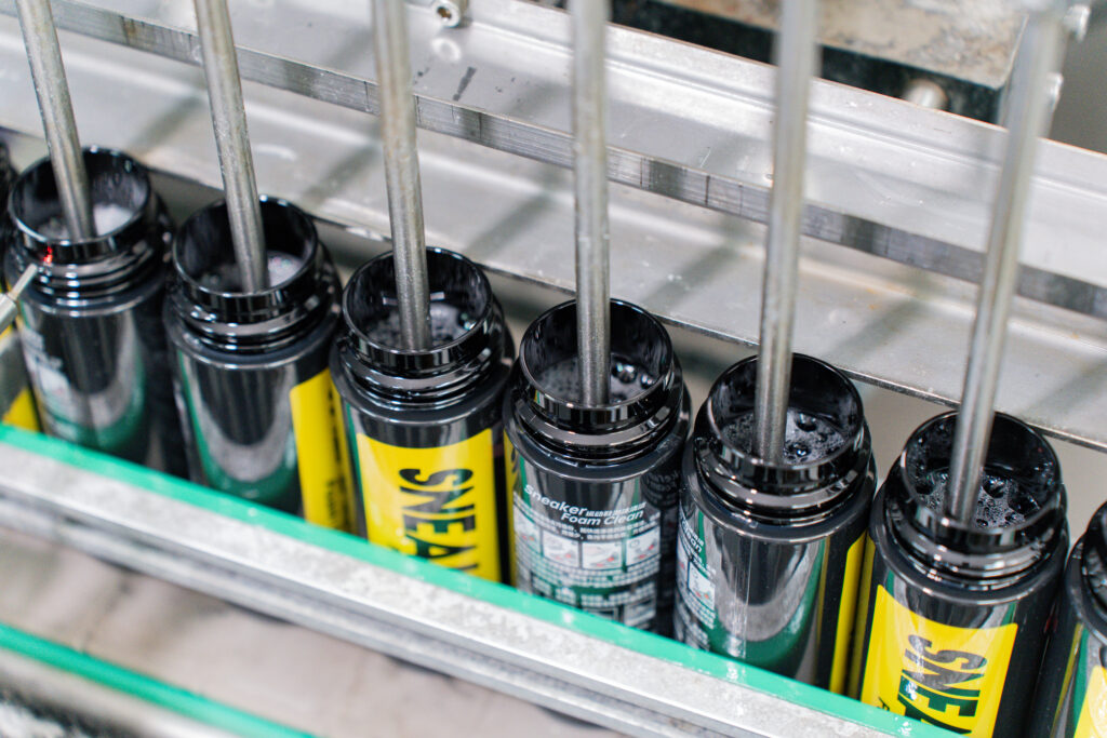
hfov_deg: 27.0
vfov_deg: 18.2
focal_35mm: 75
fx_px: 2306
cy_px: 369
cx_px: 554
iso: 2000
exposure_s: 1/125
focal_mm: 75
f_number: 3.2
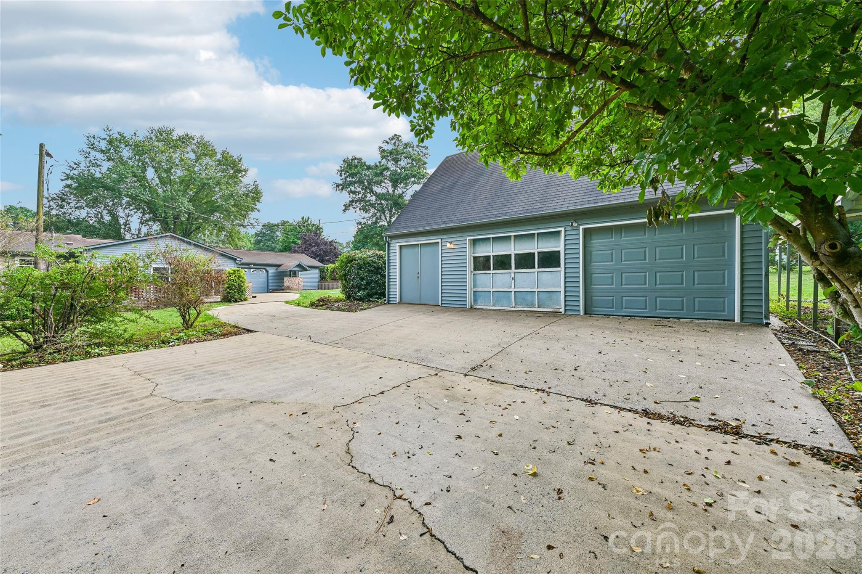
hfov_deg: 104.3
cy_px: 287
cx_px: 431
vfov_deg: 81.2
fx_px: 335
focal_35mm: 14
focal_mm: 14
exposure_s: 1/80
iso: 100
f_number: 8
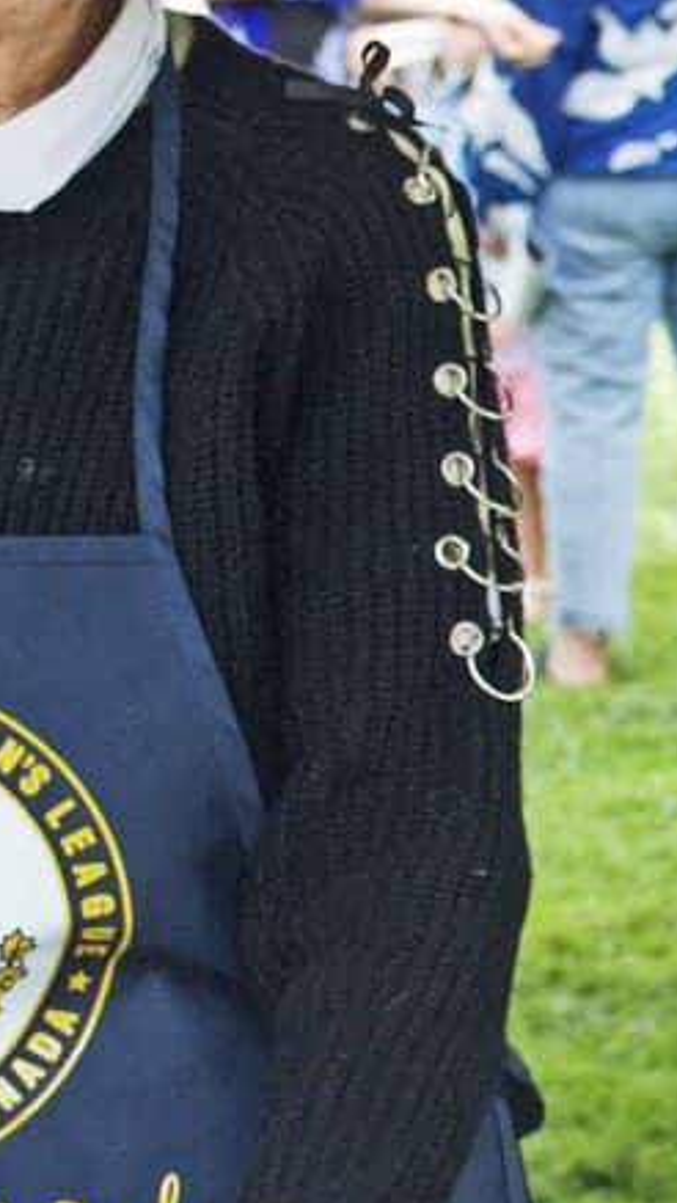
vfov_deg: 10.4
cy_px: 680
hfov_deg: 5.7
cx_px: 1415
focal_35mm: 207
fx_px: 6602
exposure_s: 1/125
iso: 250
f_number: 5.6
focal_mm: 32
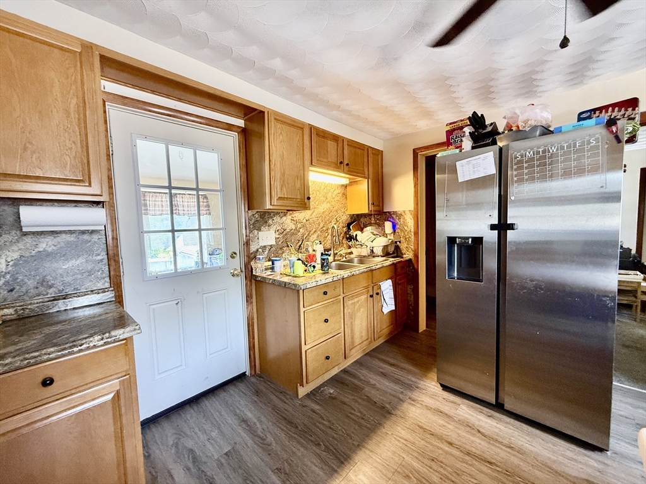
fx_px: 261
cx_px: 323
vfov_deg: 85.7
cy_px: 242
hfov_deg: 102.1
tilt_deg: -3.9
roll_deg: +1.8
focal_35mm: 14
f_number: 2.2
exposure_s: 1/60
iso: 320
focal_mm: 2.22
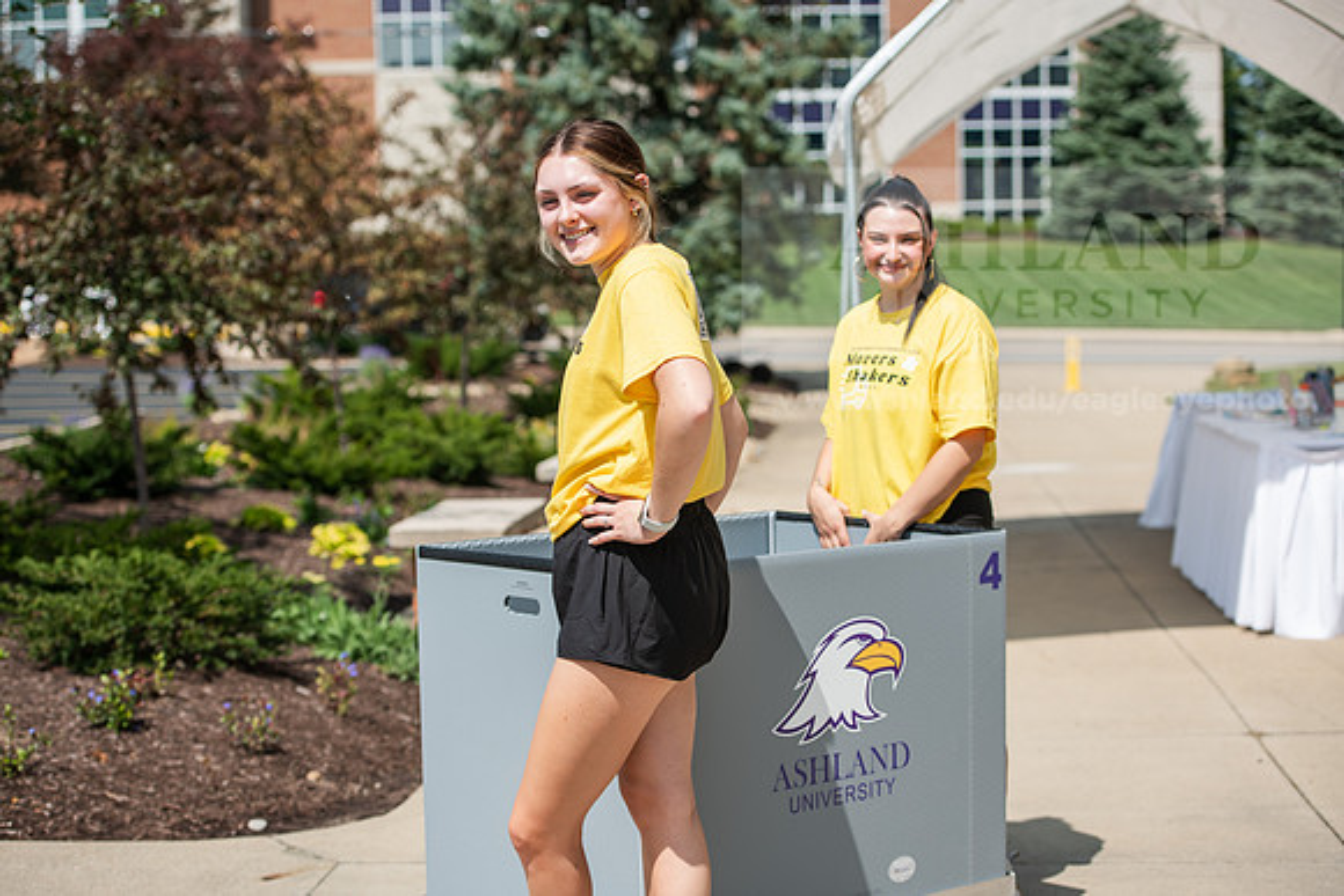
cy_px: 448
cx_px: 672
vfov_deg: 19.5
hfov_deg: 28.8
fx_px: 2614
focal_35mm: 70
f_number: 3.5
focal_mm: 70
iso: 64
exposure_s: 1/640
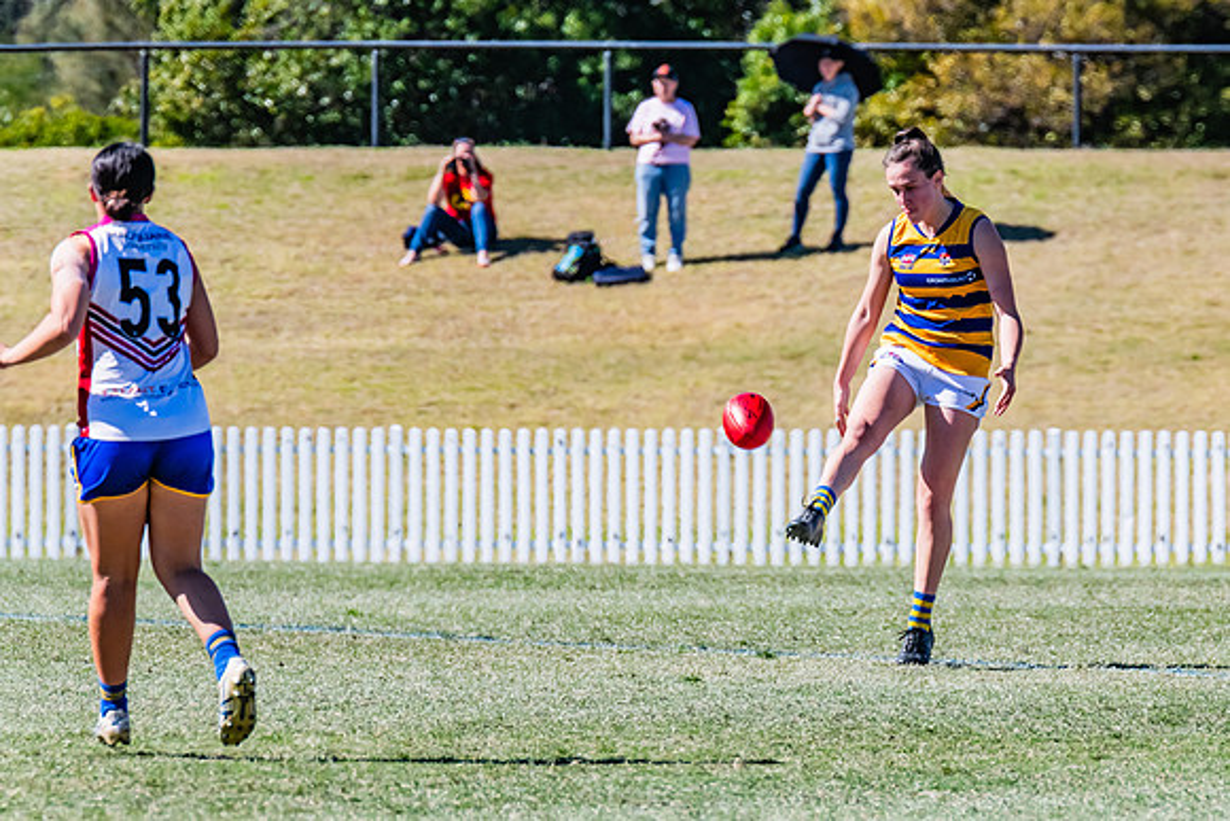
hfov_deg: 3.6
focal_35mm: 575
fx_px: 19648
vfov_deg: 2.4
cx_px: 834
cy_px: 422
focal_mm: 420
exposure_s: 1/1600
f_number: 11
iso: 800
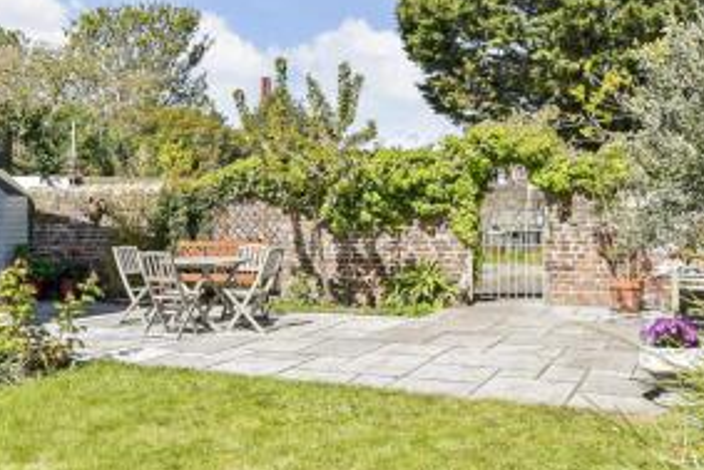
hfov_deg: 45.9
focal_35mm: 42
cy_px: 203
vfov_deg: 31.9
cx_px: 254
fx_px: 822
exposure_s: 1/1600
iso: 1000
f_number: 9
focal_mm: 17
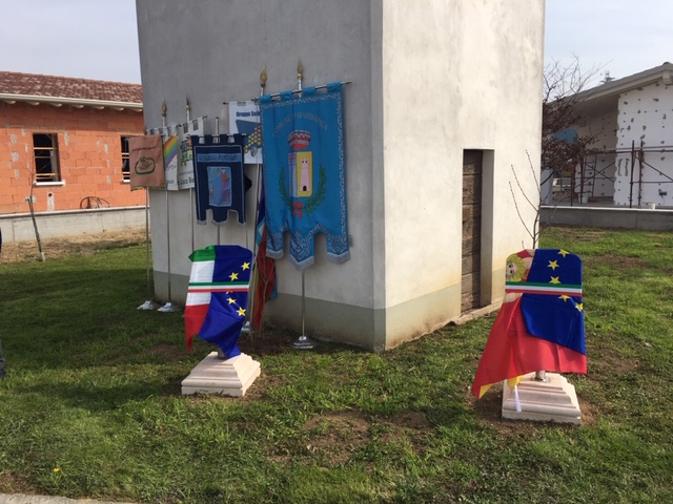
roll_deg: +0.8
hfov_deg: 61.7
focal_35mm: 29
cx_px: 336
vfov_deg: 48.2
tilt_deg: -7.4
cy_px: 252
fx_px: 564
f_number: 2.2
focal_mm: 4.15
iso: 25
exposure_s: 1/1923
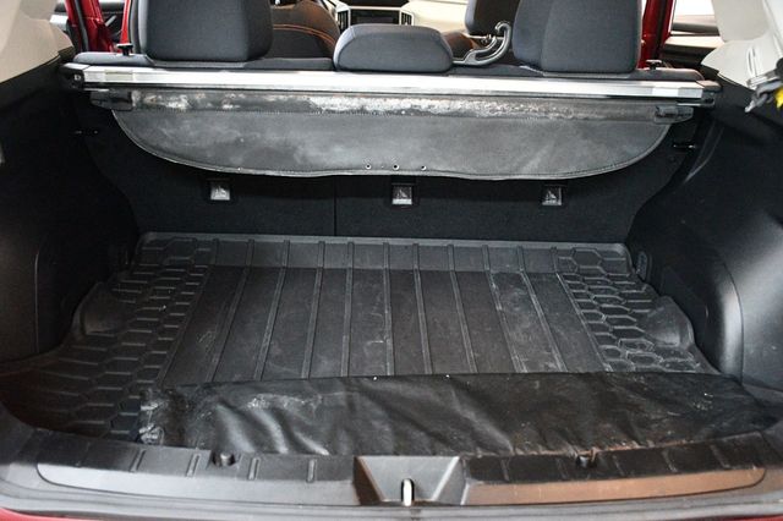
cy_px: 260
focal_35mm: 36
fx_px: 783
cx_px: 392
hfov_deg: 53.2
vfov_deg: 36.8
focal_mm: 24
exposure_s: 1/60
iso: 9000
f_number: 3.8
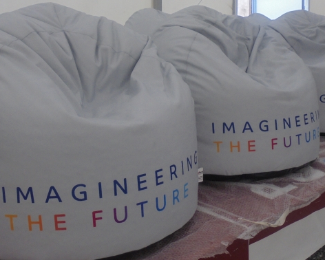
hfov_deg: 42.9
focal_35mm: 43
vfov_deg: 34.7
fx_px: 414
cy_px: 91
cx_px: 163
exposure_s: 1/50
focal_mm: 4.6
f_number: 3.5
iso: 100
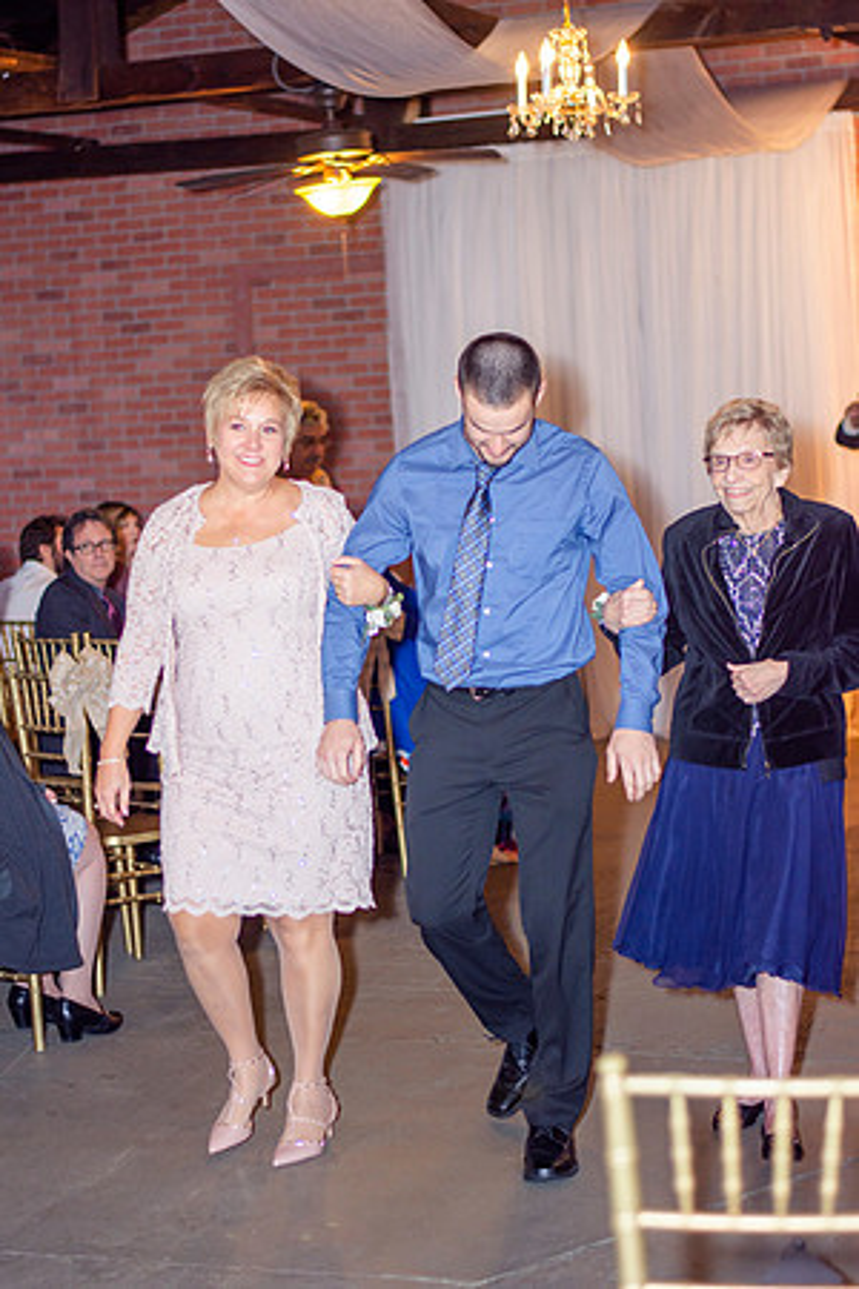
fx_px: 2684
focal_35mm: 75
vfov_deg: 27.0
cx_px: 430
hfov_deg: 18.2
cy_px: 644
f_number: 1.8
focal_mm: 50
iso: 200
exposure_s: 1/200
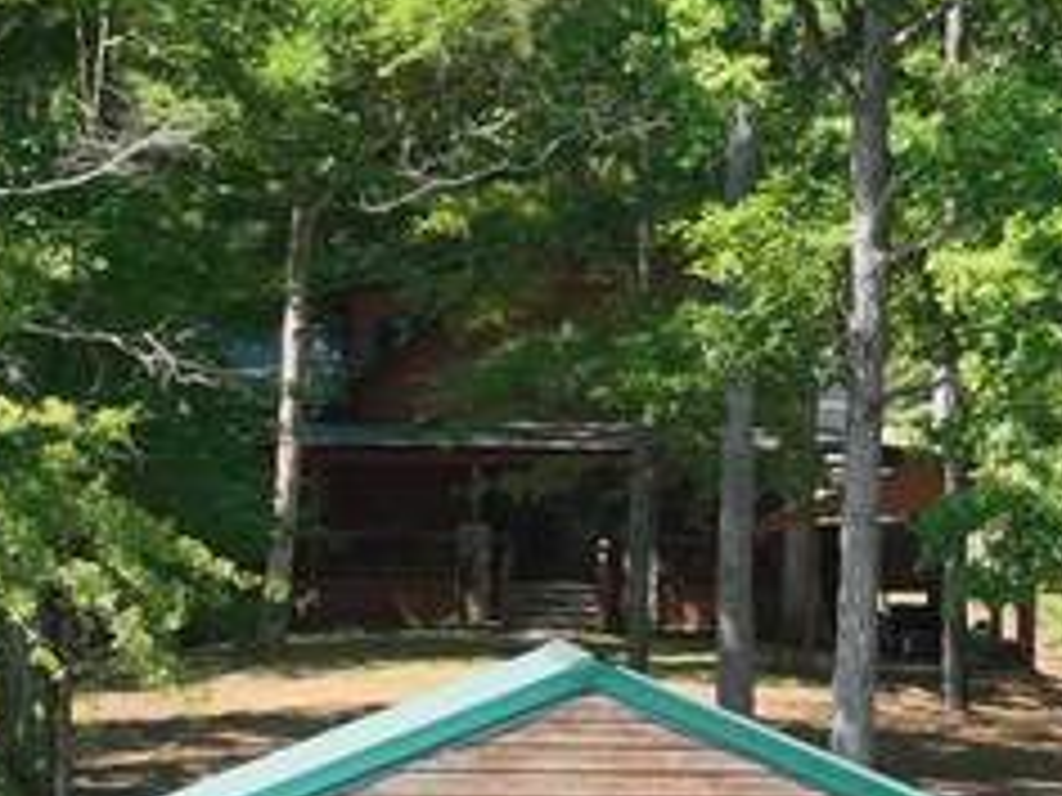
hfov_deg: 15.1
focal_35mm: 130
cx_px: 796
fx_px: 3988
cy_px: 385
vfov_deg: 11.4
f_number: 2.8
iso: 100
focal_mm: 12.29
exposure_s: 1/1000
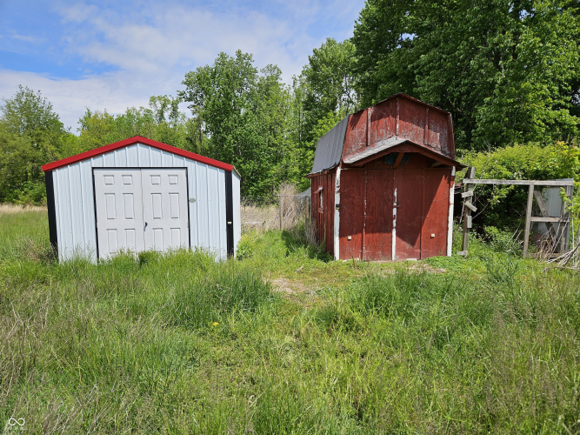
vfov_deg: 58.9
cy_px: 218
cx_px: 290
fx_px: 385
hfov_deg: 73.9
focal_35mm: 23
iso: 25
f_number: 1.8
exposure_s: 1/2628
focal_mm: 5.4
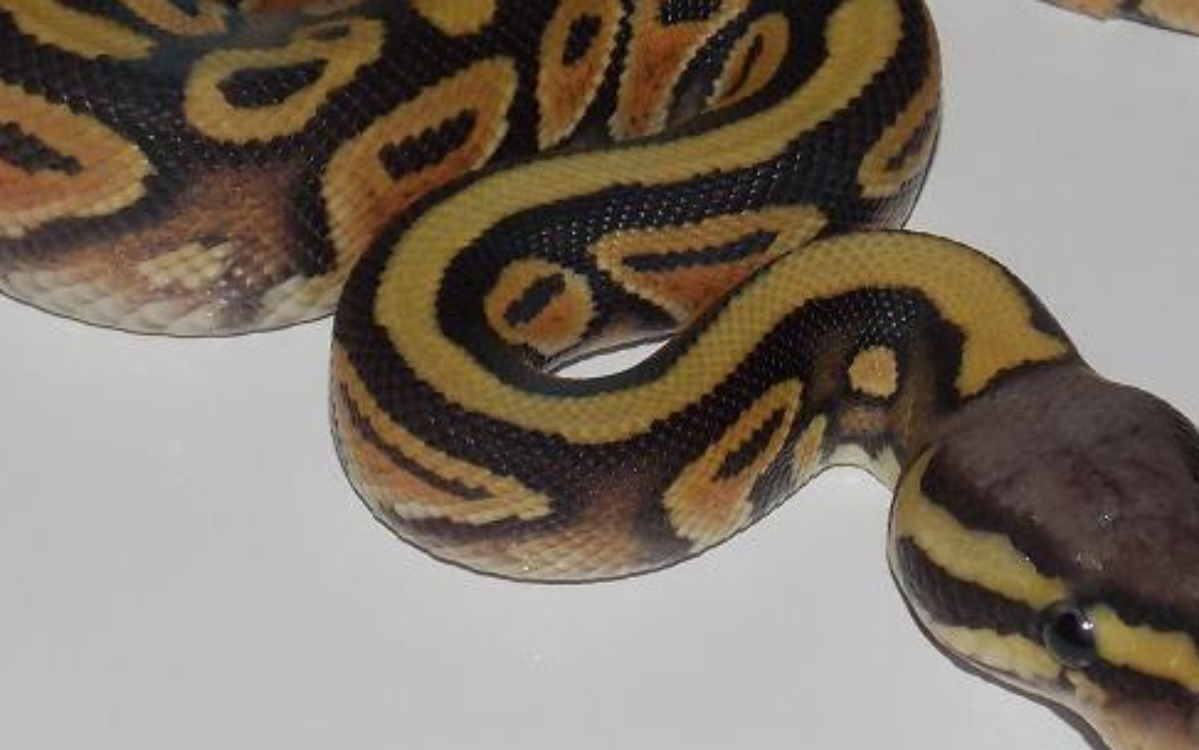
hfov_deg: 10.7
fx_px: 6406
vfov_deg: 6.7
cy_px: 195
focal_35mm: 196
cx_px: 622
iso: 200
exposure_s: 1/30
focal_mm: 13.9
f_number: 4.3
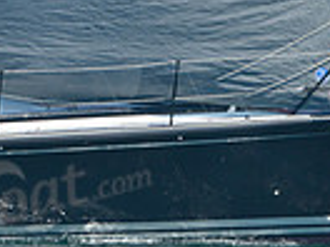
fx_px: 16073
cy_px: 119
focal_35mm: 1686
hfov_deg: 1.2
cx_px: -328
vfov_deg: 0.9
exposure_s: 1/1250
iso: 200
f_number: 5
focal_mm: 400
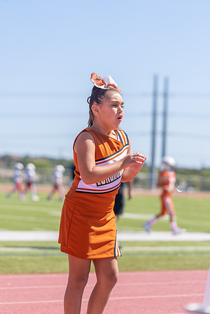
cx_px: 105
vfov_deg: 15.9
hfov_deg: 10.6
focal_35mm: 129
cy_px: 157
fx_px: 1129
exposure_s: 1/1000
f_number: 4
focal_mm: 129
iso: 125
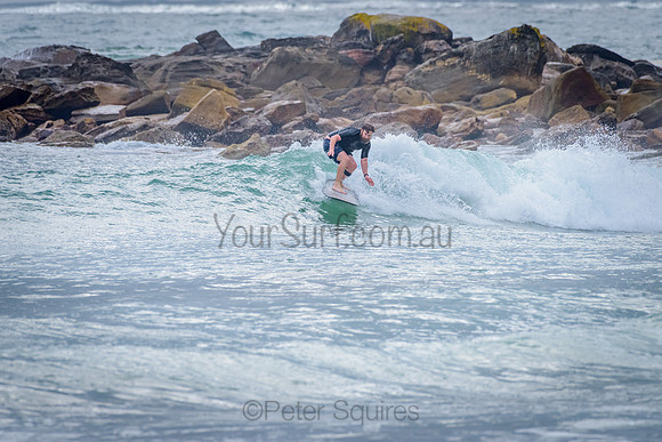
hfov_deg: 3.4
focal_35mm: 613
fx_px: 11273
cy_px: 187
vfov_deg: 2.2
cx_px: 337
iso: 800
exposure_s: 1/2000
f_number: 7.1
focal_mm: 500
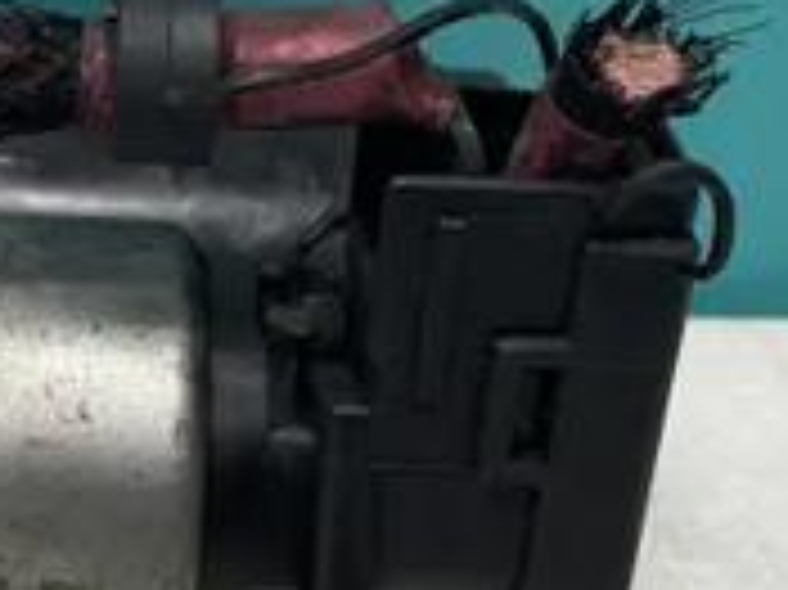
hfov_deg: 19.7
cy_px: 95
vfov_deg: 15.4
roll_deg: +0.3
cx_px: -99
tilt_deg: -24.8
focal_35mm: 95
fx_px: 2161
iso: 64
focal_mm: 4.2
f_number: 1.6
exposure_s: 1/50
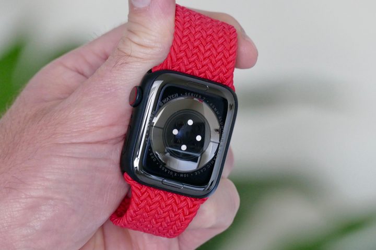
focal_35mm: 361
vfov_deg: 3.8
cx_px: 188
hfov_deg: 5.7
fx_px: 3768
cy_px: 125
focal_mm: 131.62
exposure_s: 1/25
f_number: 4.5
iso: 1600
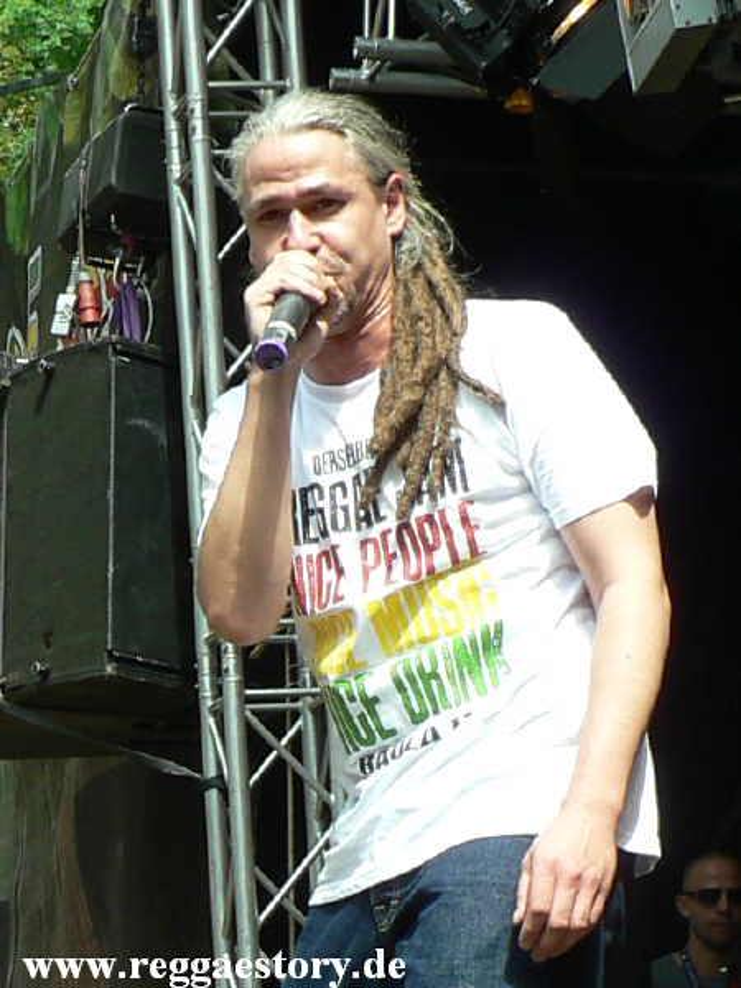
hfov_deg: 31.5
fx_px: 1313
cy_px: 494
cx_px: 370
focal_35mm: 46
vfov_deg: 41.2
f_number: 4
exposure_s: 1/200
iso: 64
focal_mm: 7.9
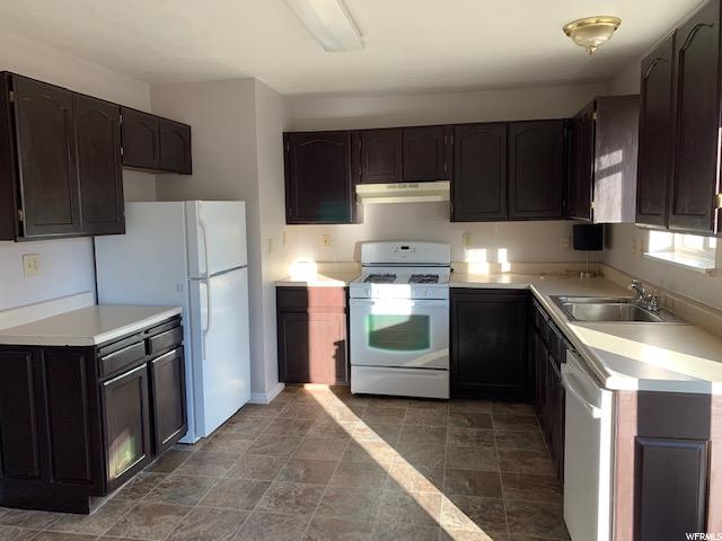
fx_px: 542
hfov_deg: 67.3
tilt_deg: -2.7
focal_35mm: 26
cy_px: 270
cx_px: 361
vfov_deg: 53.1
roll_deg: +1.0
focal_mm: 4.25
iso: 64
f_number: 1.8
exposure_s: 1/121
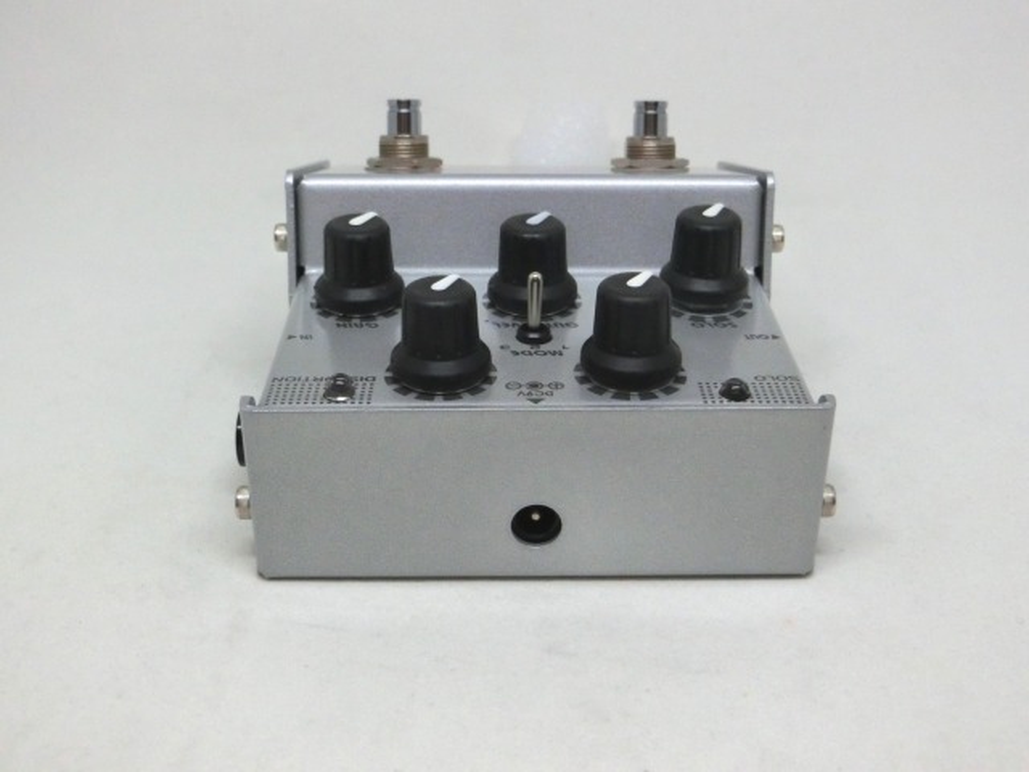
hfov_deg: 42.1
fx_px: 1338
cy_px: 386
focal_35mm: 45
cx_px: 514
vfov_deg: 32.2
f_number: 4.4
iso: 800
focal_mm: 8
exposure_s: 1/640
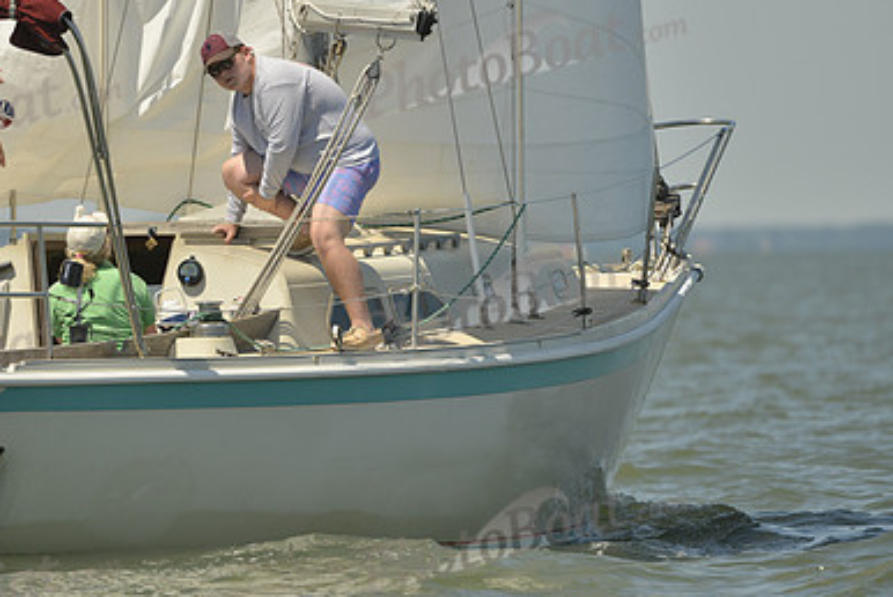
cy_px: 212
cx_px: 243
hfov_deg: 3.4
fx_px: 14919
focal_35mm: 601
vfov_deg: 2.3
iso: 200
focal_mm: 400
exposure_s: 1/1600
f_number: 5.6
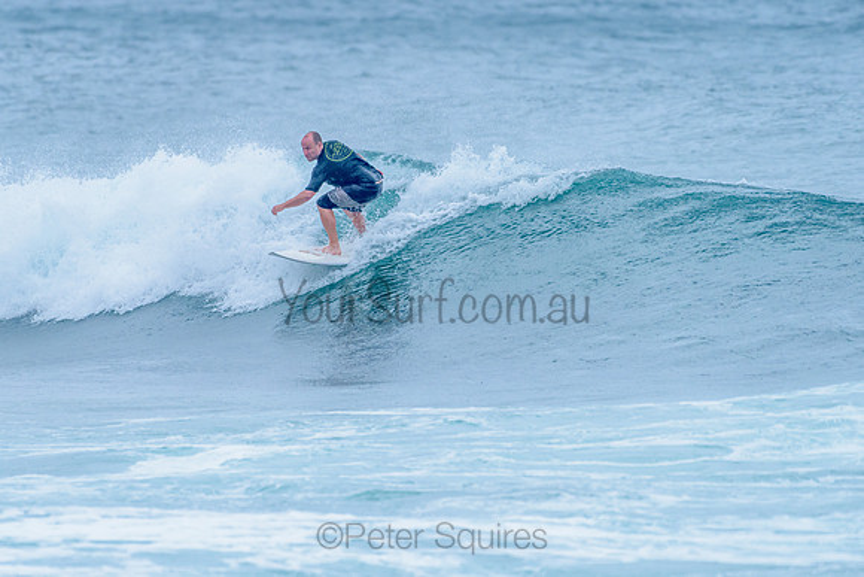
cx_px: 343
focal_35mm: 628
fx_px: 15069
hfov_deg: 3.3
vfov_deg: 2.2
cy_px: 229
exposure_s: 1/2000
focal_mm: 500
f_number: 5.6
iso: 800
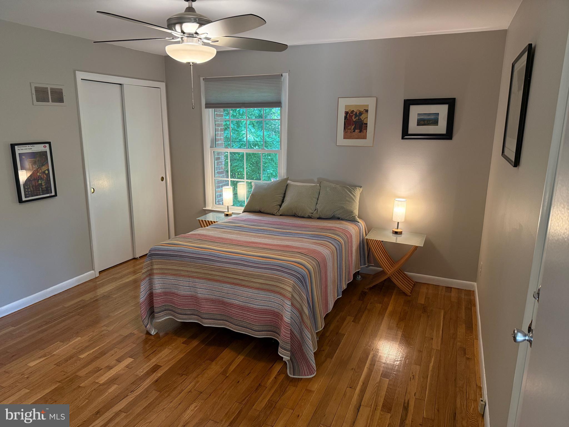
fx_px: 394
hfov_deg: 71.6
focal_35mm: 24
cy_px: 214
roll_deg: -0.3
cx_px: 284
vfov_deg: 56.8
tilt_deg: -12.8
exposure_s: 1/120
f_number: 1.78
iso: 400
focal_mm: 6.76
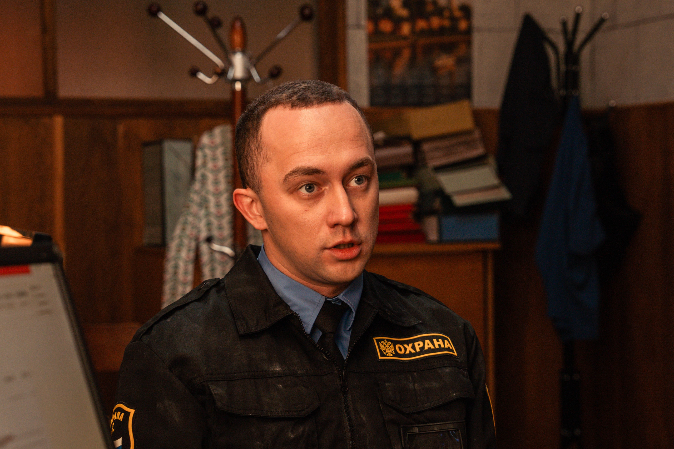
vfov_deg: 16.3
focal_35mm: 84
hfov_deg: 24.2
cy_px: 224
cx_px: 337
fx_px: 1573
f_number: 4
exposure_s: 1/100
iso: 400
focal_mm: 56
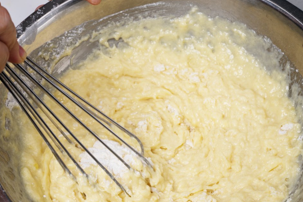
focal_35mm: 85
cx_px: 111
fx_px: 715
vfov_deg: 16.1
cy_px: 94
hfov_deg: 23.9
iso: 200
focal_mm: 67
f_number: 11
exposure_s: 1/160
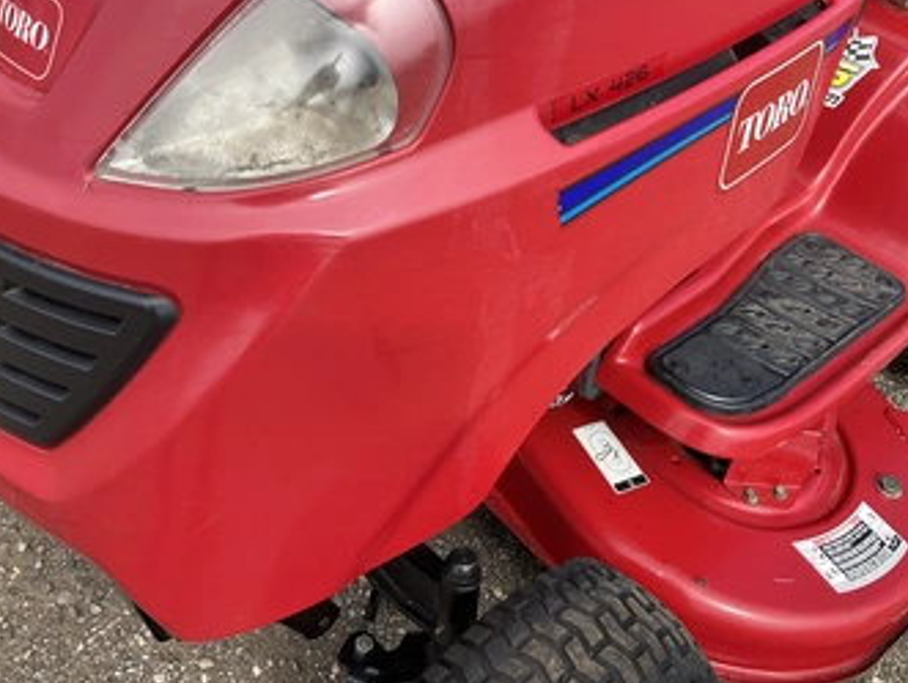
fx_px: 919
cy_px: 288
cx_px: 510
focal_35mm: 35
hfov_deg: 52.4
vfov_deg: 40.7
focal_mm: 3
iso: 25
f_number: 1.8
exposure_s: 1/635
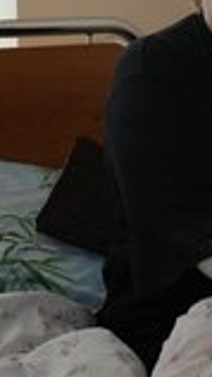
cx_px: 324
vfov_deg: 22.7
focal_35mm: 93
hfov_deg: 12.4
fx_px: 928
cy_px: 87
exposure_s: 1/400
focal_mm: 35
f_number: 5
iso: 800
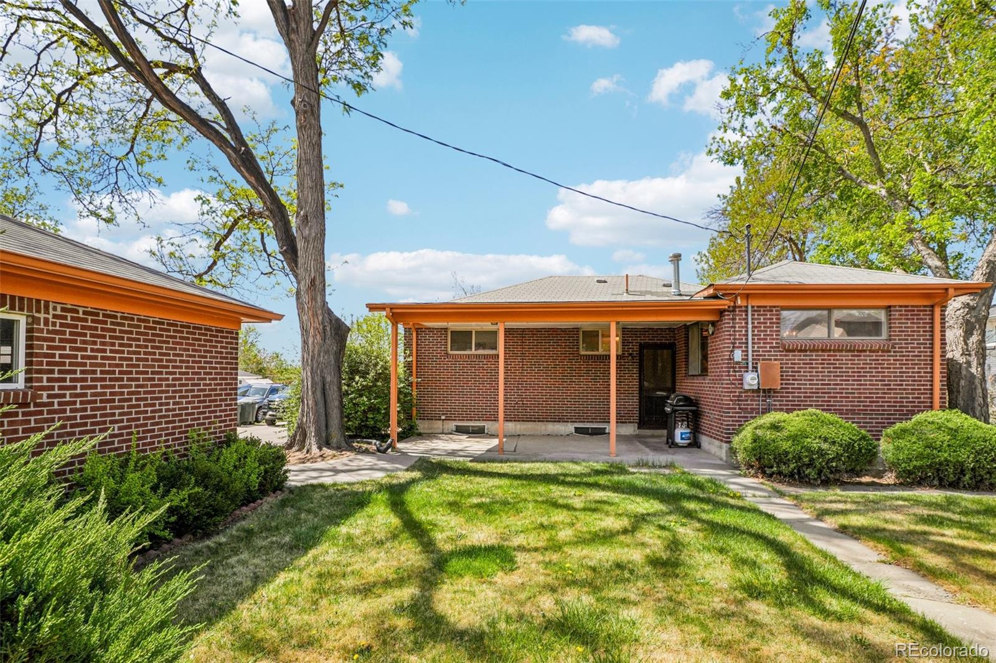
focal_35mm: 16
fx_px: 456
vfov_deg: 72.0
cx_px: 498
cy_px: 332
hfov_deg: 95.0
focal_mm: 11
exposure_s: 1/250
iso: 100
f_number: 8
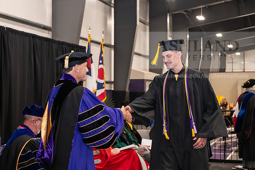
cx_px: 128
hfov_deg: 32.4
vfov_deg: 21.9
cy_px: 85
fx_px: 439
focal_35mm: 62
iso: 2500
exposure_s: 1/125
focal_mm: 62
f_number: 5
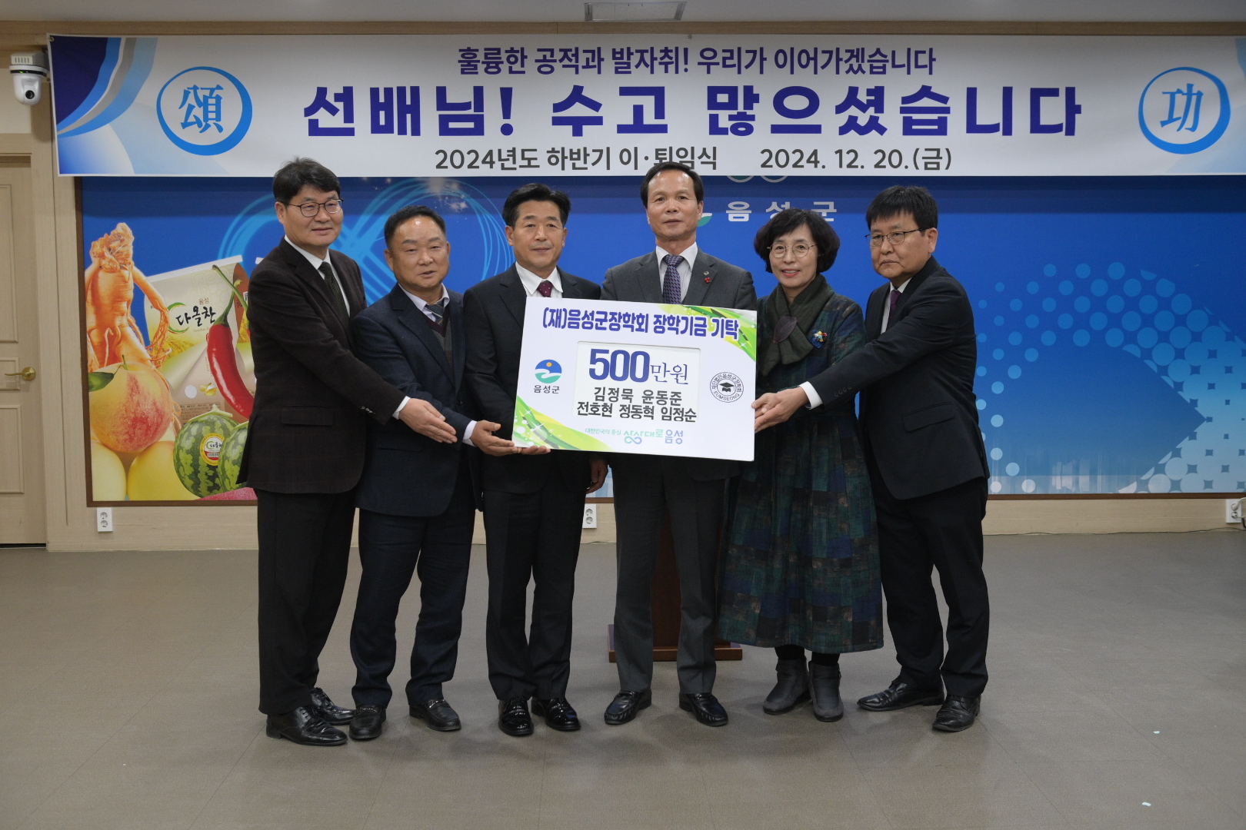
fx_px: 1384
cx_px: 623
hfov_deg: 48.5
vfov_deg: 33.4
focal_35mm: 40
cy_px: 415
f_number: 4.5
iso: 2500
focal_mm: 40
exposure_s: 1/250
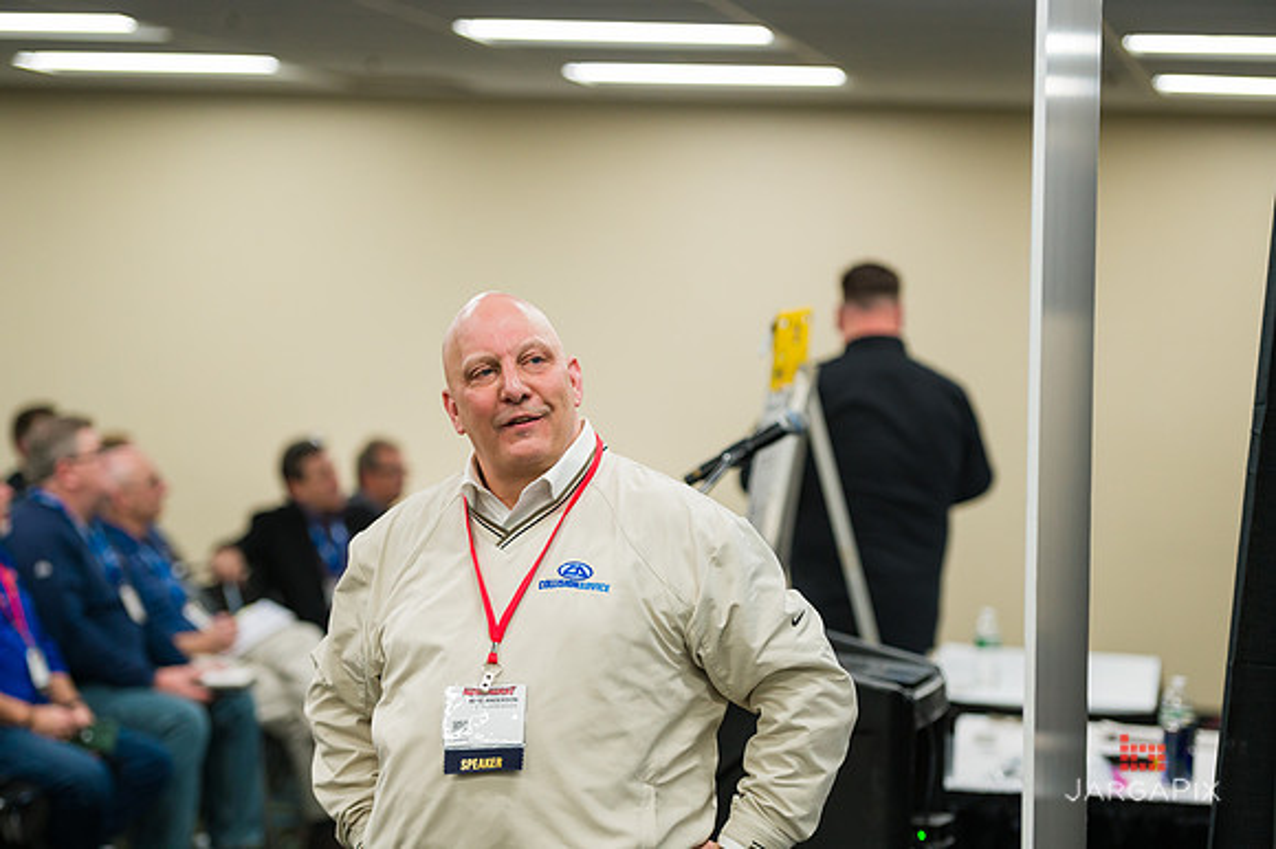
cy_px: 424
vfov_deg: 13.4
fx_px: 3613
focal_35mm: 102
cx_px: 638
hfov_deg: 20.0
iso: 1600
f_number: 3.2
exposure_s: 1/500
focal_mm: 102
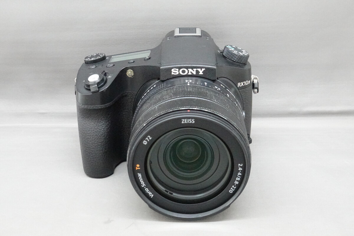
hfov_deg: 32.9
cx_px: 177
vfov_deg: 22.3
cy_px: 118
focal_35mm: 61
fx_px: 600
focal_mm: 22.46
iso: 6400
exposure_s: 1/80
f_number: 5.6
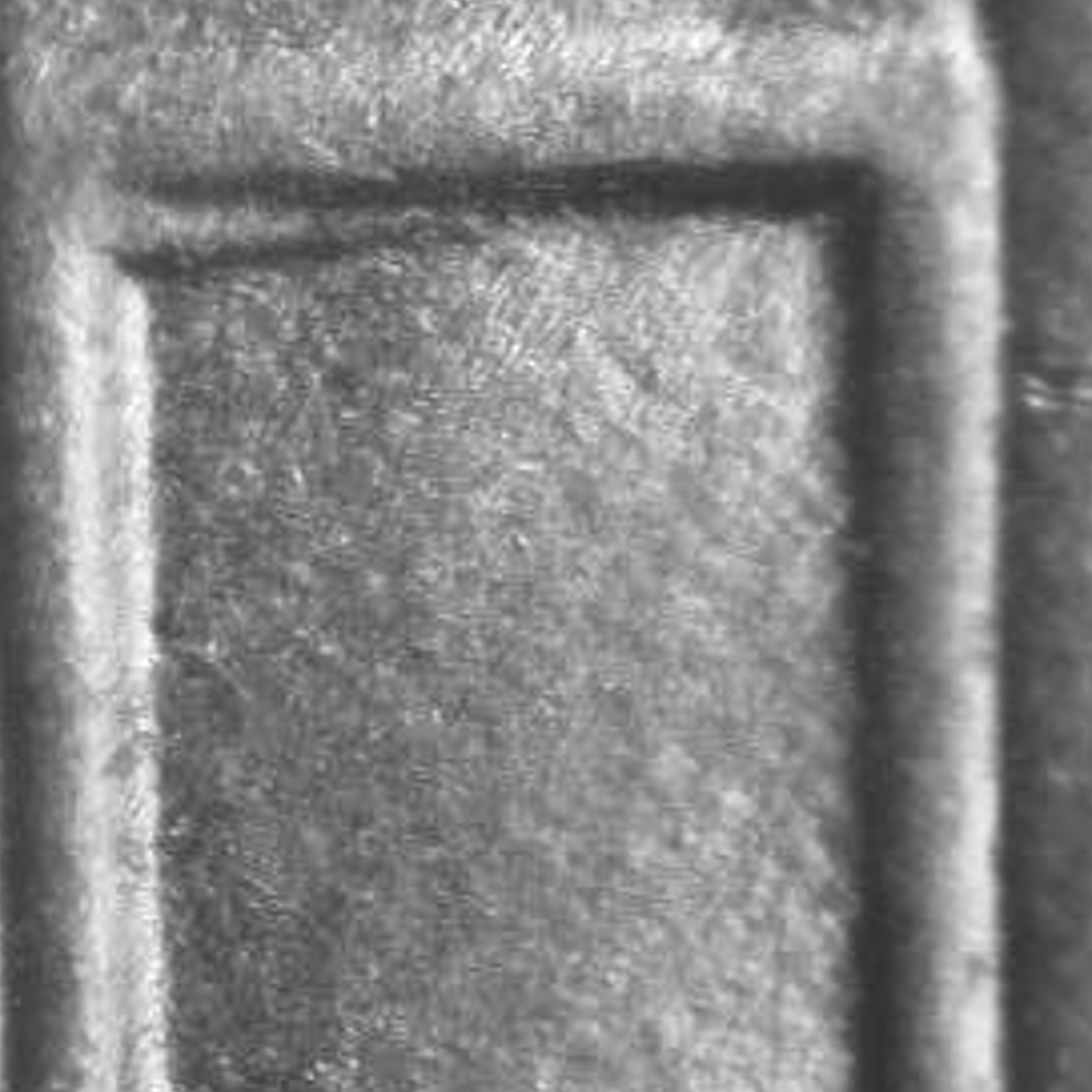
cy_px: 534
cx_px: 373
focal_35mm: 264
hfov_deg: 6.6
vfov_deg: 6.6
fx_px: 9422
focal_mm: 26.4
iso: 100
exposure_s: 1/14.4
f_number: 4.5
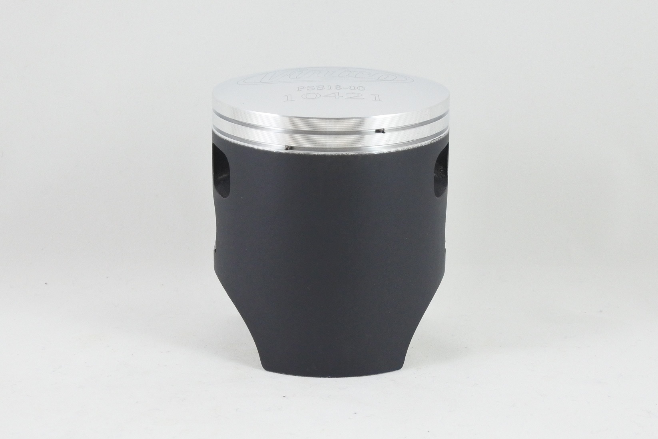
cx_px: 329
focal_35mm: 55
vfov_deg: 24.6
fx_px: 1005
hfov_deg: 36.2
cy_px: 220
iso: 720
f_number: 4.8
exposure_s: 1/125
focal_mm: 20.6
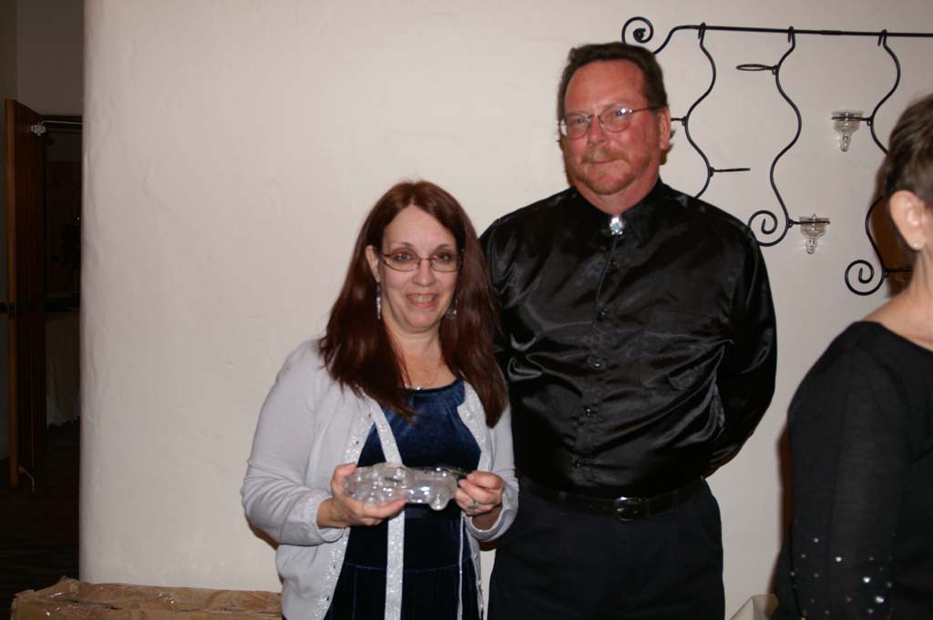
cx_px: 466
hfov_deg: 53.2
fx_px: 932
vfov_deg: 36.8
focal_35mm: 36
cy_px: 310
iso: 200
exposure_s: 1/60
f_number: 3.5
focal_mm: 24
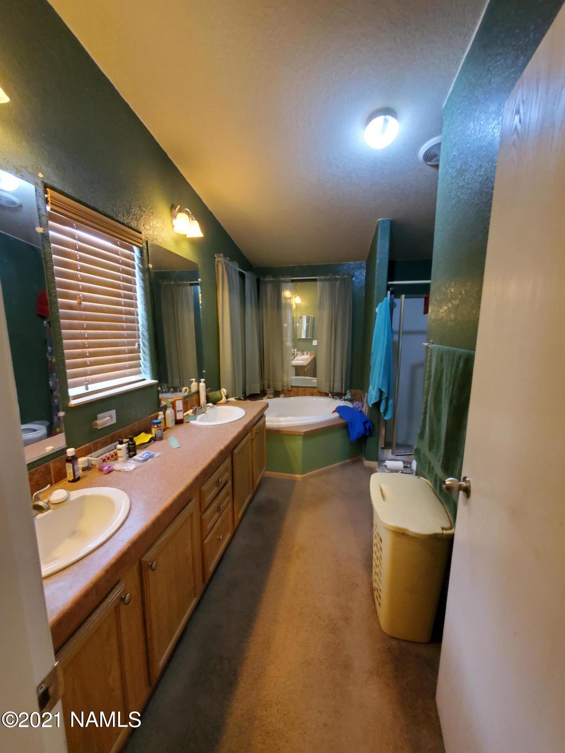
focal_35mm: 13
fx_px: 283
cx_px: 282
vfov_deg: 106.2
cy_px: 376
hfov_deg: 89.9
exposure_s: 1/29
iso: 800
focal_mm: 1.8
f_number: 2.2
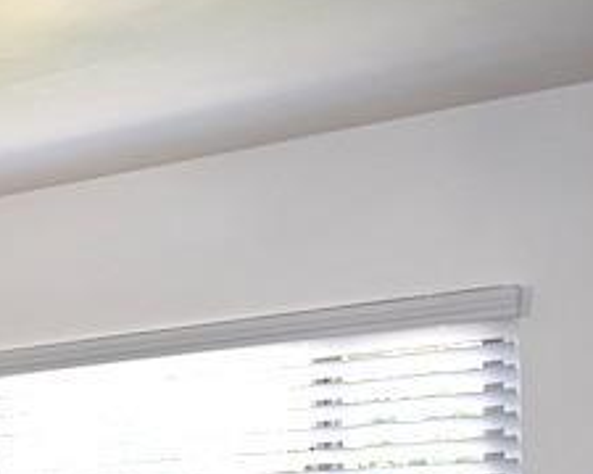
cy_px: 668
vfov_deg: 15.9
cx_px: -303
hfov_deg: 18.7
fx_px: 1580
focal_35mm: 90
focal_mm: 18
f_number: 5.6
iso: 560
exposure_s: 1/125
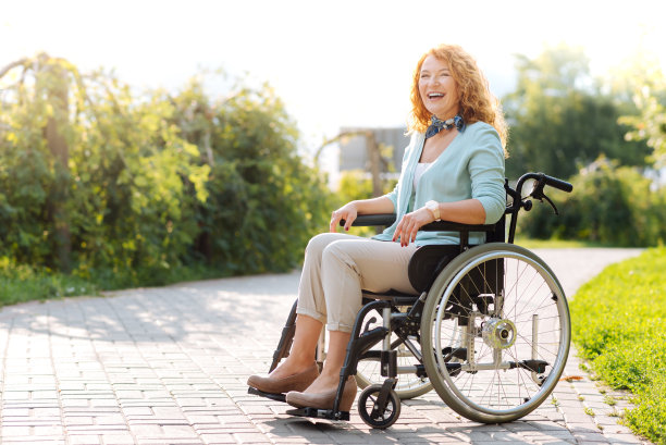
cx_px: 333
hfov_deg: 23.9
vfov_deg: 16.1
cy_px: 222
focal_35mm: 85
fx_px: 1574
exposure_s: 1/200
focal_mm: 85
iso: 100
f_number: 2.8
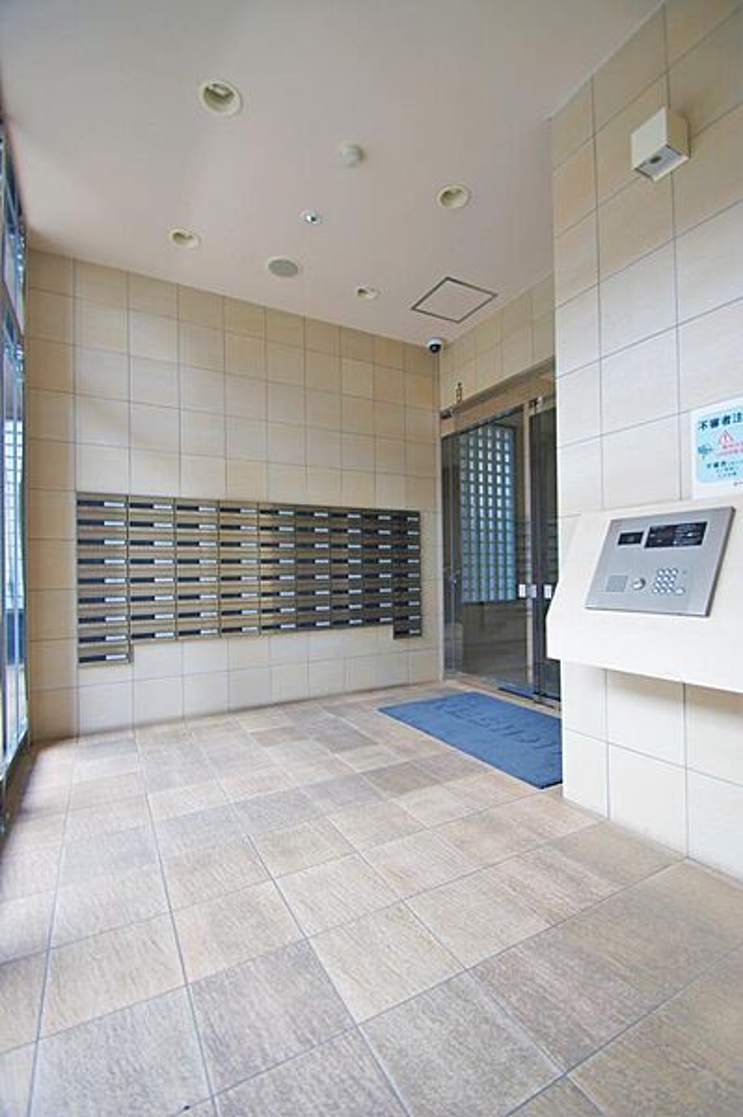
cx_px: 372
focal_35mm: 15
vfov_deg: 100.4
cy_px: 558
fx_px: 465
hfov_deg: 77.2
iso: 125
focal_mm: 10
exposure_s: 1/30
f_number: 3.5
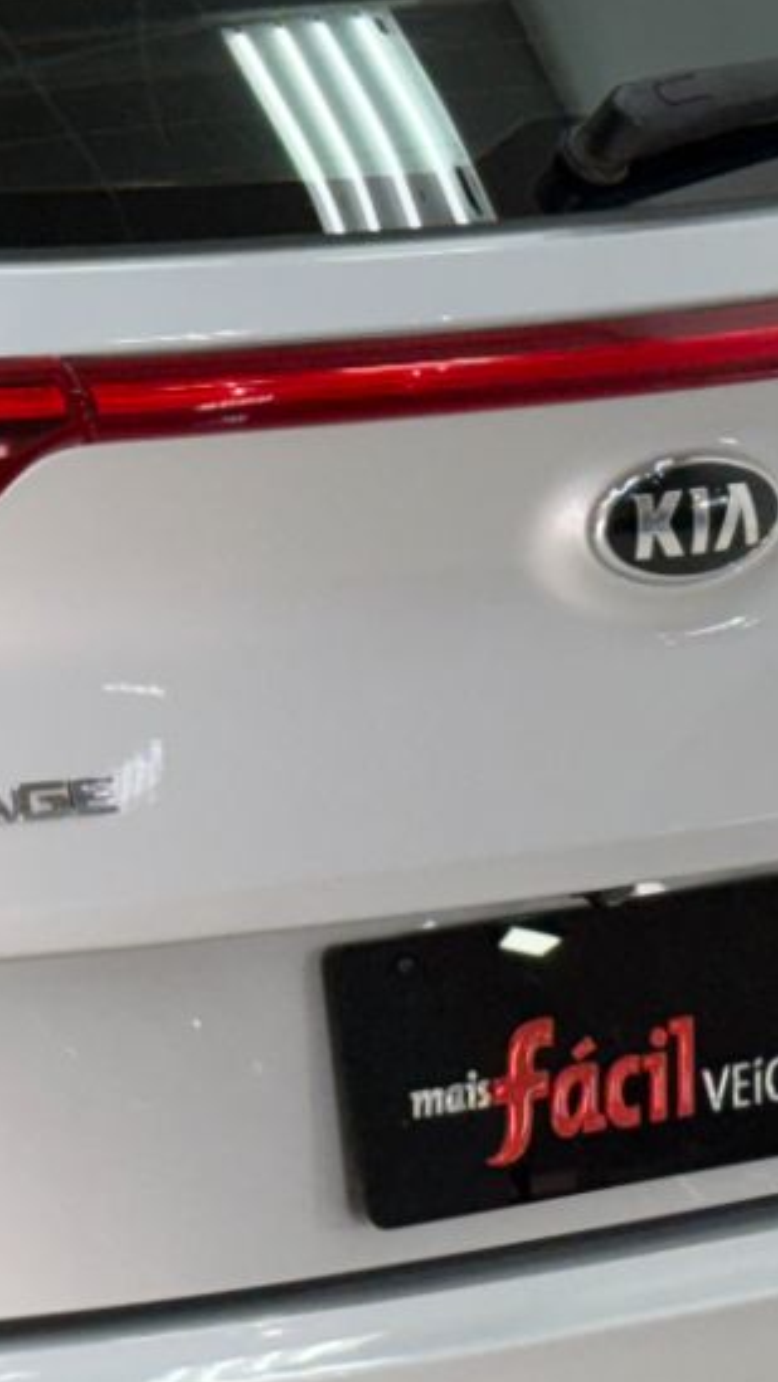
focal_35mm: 183
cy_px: 589
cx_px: -786
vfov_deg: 11.8
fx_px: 6708
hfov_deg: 6.4
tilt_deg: -10.5
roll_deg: -0.3
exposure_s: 1/120
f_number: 1.78
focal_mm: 6.76
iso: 125
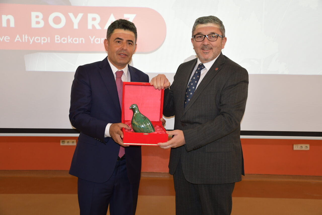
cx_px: 161
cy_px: 108
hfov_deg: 41.1
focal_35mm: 48
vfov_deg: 28.1
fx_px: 429
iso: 800
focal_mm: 32
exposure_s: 1/60
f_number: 4
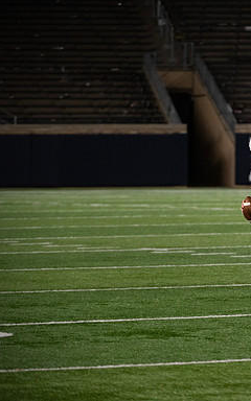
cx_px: 294
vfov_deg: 6.8
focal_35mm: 308
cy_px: 201
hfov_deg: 4.3
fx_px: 3371
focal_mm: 200
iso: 4000
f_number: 4
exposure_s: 1/500
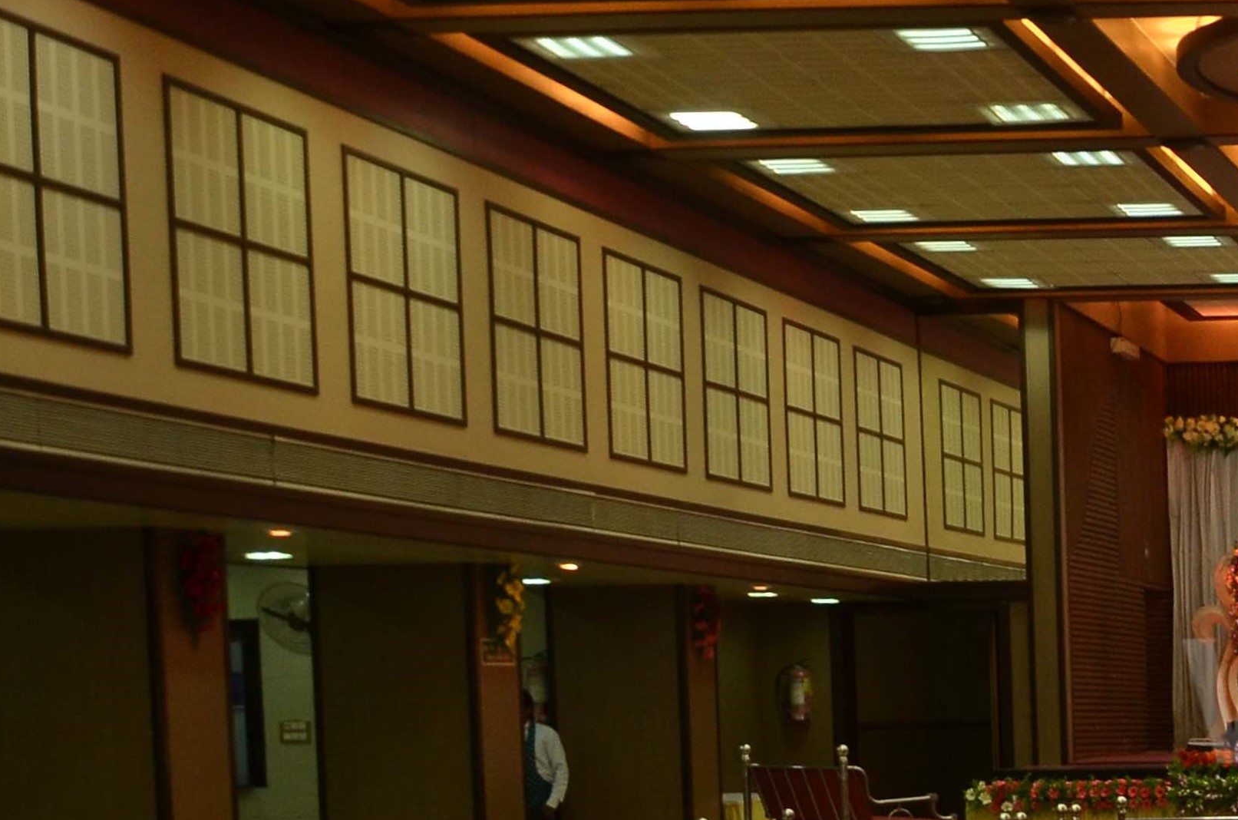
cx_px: 1783
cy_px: 894
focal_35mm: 78
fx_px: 2677
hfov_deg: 22.2
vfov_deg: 16.9
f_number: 5
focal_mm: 18
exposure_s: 1/60
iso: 400
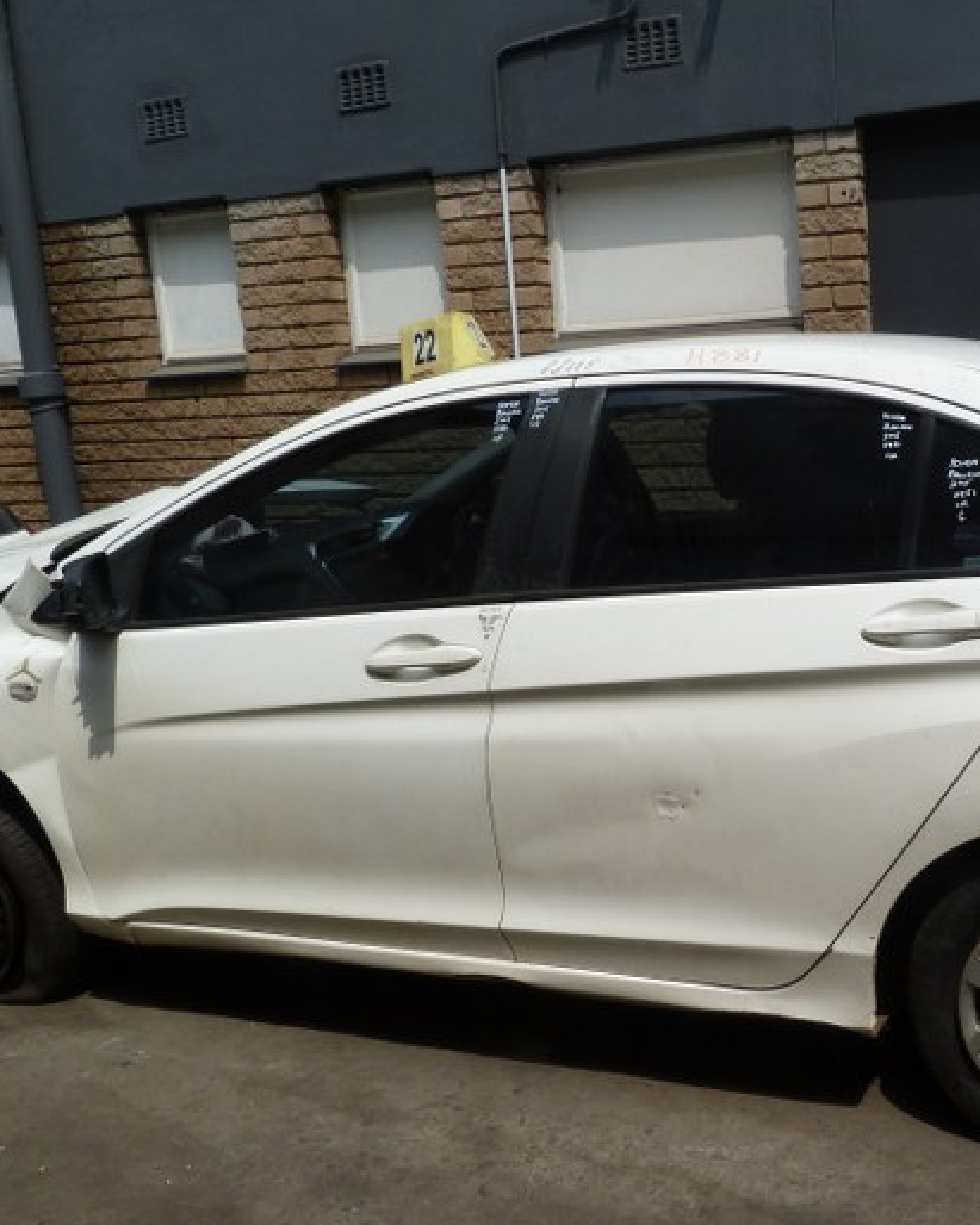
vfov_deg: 47.9
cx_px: 742
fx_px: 1378
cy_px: 641
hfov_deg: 38.1
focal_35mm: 38
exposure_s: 1/400
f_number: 5.6
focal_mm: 4.5
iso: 80
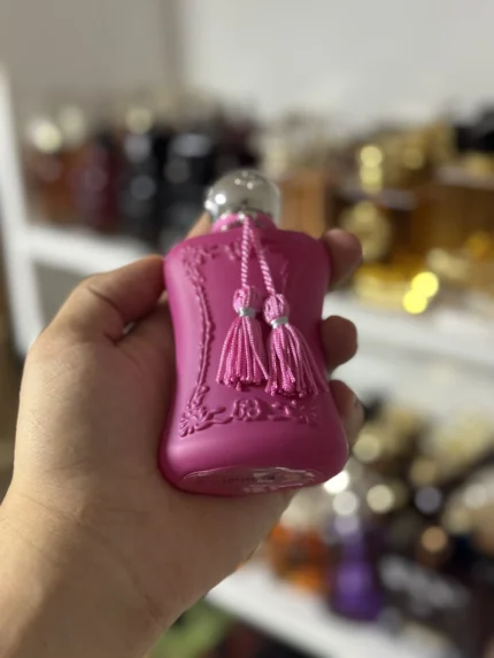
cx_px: 247
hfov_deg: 30.3
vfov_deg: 39.6
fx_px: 913
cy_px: 329
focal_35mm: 48
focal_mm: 6.76
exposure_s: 1/50
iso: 250
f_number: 1.78
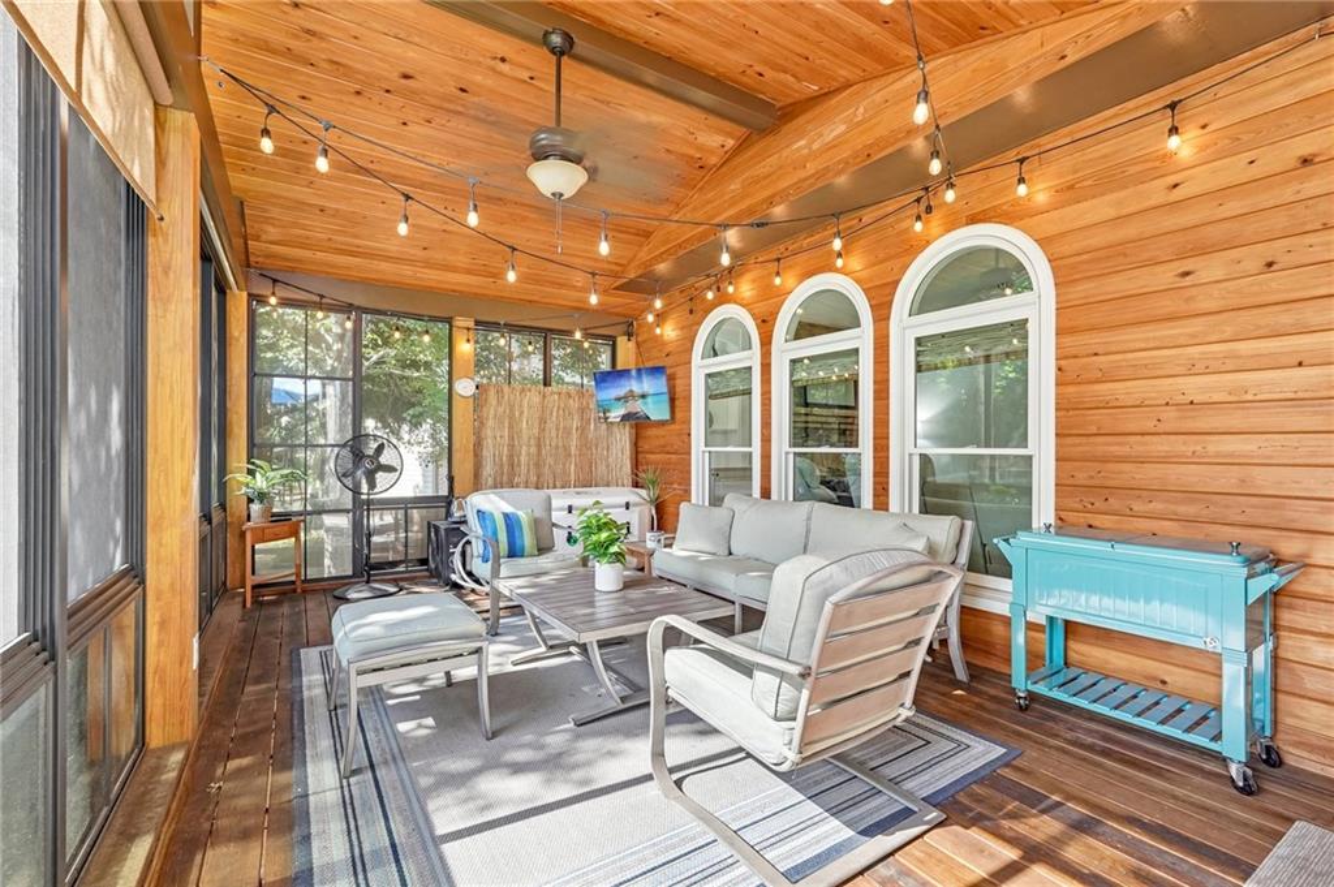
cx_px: 667
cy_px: 444
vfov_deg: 73.7
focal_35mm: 16
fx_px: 592
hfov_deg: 96.8
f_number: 8
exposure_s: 1/30
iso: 800
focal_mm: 16
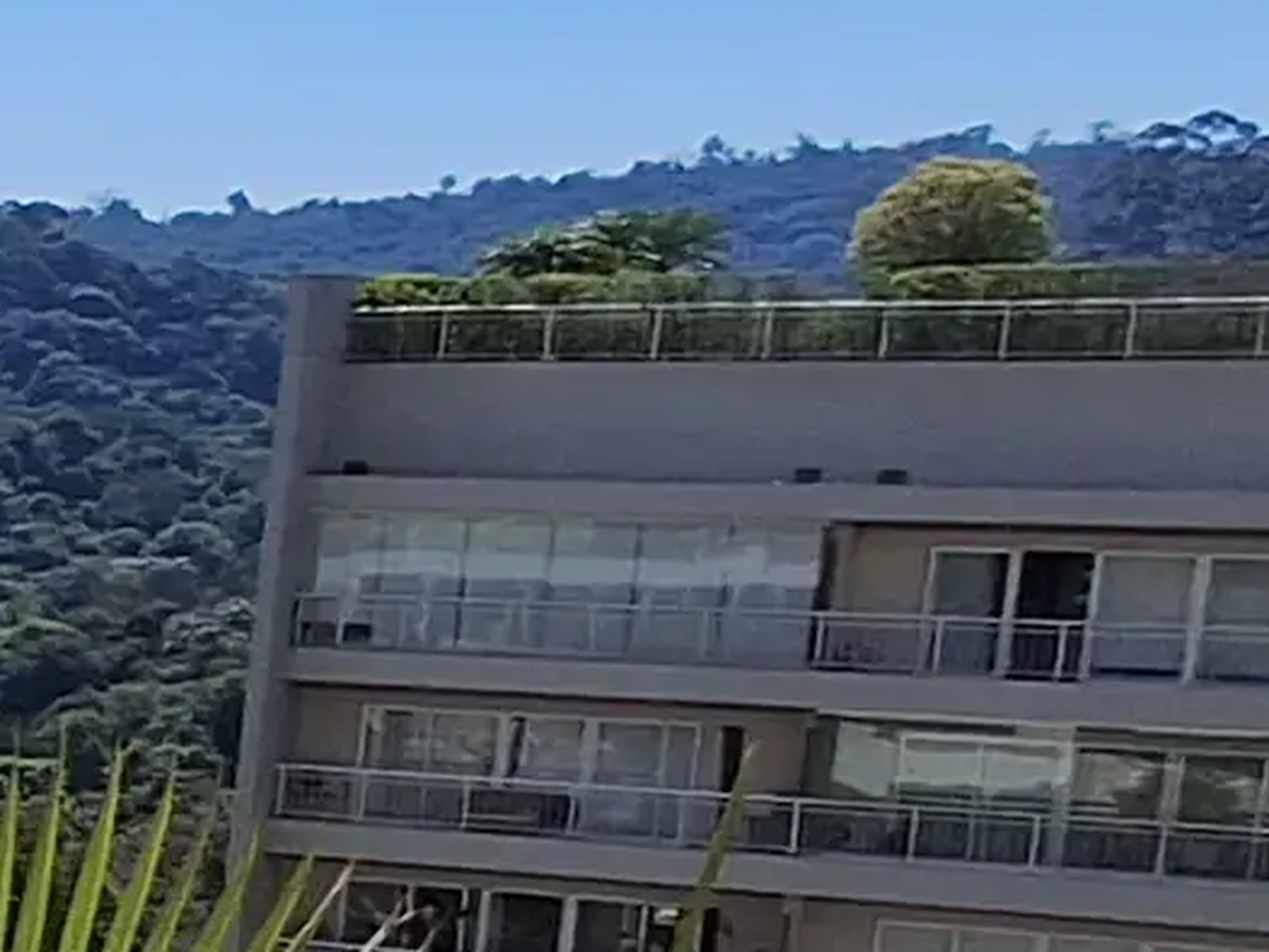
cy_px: 911
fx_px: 3630
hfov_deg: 11.3
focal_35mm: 99
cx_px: -2565
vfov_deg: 14.7
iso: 40
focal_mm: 1.74
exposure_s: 1/2558
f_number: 2.2
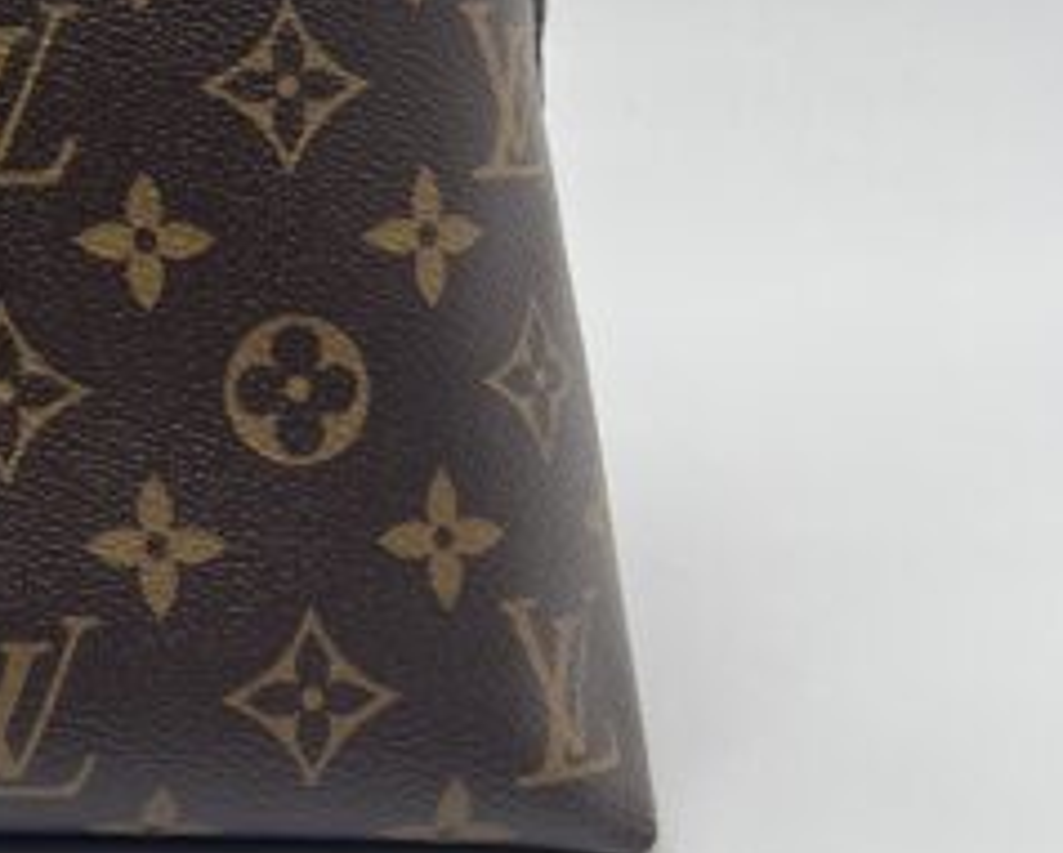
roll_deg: +0.6
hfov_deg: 15.8
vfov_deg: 13.5
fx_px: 3433
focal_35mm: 109
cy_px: -335
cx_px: -634
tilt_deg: -10.0
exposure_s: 1/100
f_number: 1.5
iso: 32
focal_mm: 5.7
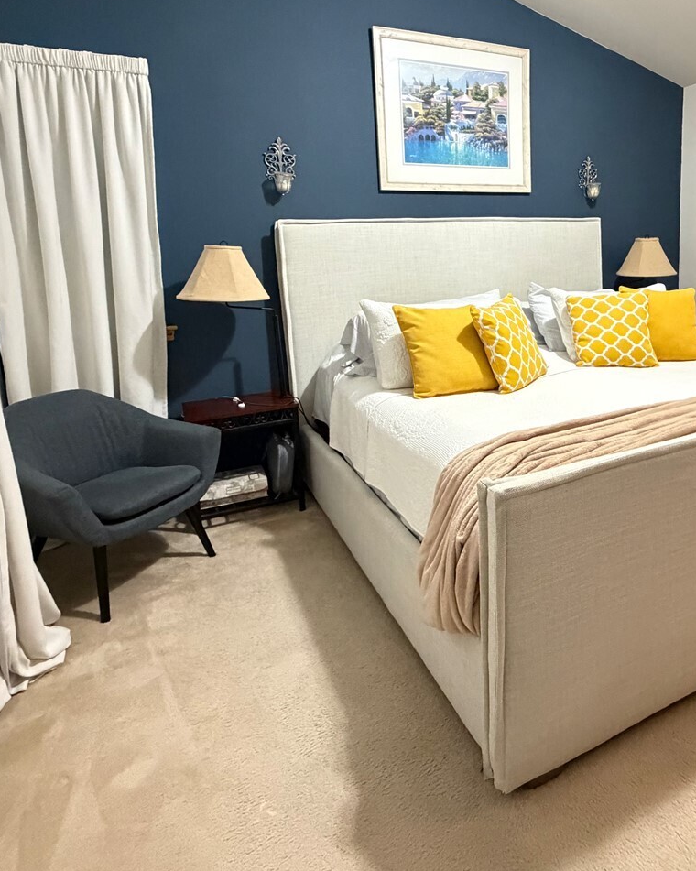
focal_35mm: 23
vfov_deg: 71.7
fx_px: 593
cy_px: 338
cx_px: 478
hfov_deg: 59.1
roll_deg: +2.0
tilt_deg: -8.9
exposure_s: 1/40
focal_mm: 2.22
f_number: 2.2
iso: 1000
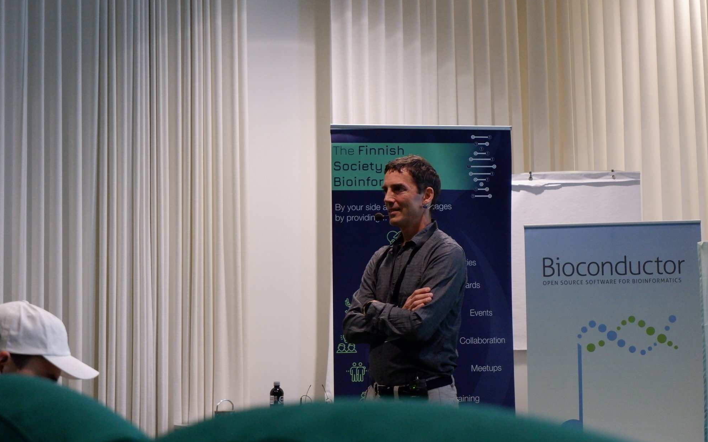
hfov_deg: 29.4
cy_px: 209
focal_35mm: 70
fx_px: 1351
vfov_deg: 18.6
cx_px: 356
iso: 4000
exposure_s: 1/100
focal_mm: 45
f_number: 5.6
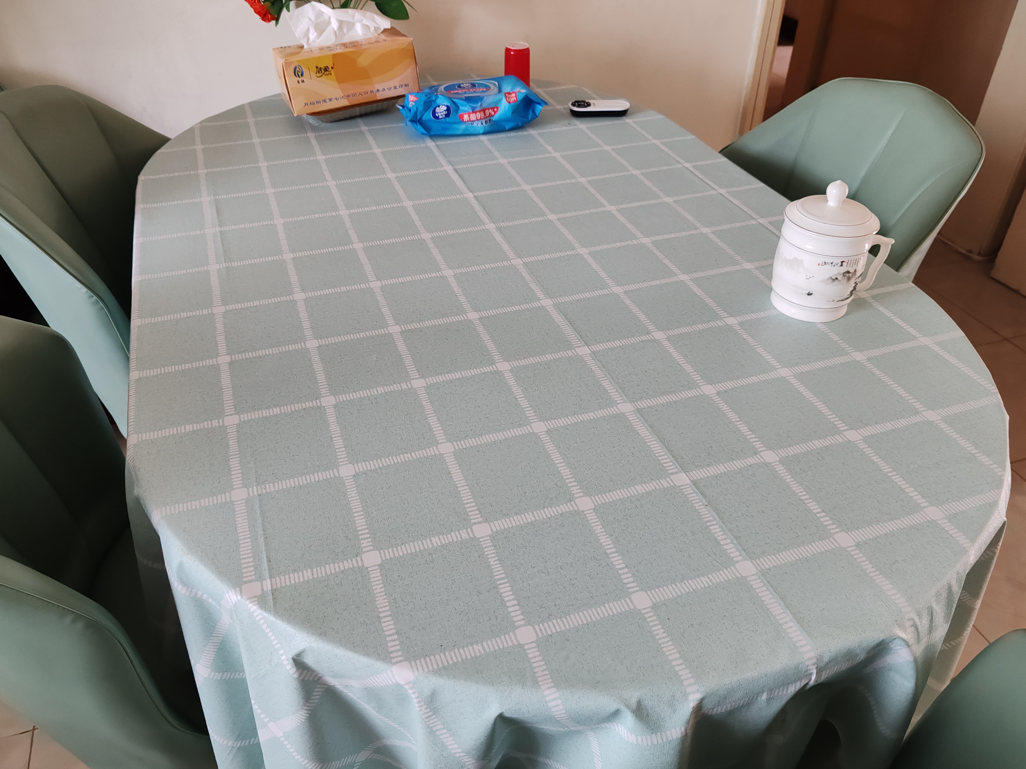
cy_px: 384
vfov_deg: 51.4
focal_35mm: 27
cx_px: 513
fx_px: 800
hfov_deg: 65.3
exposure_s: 1/33
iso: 2500
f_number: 1.9
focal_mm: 6.12
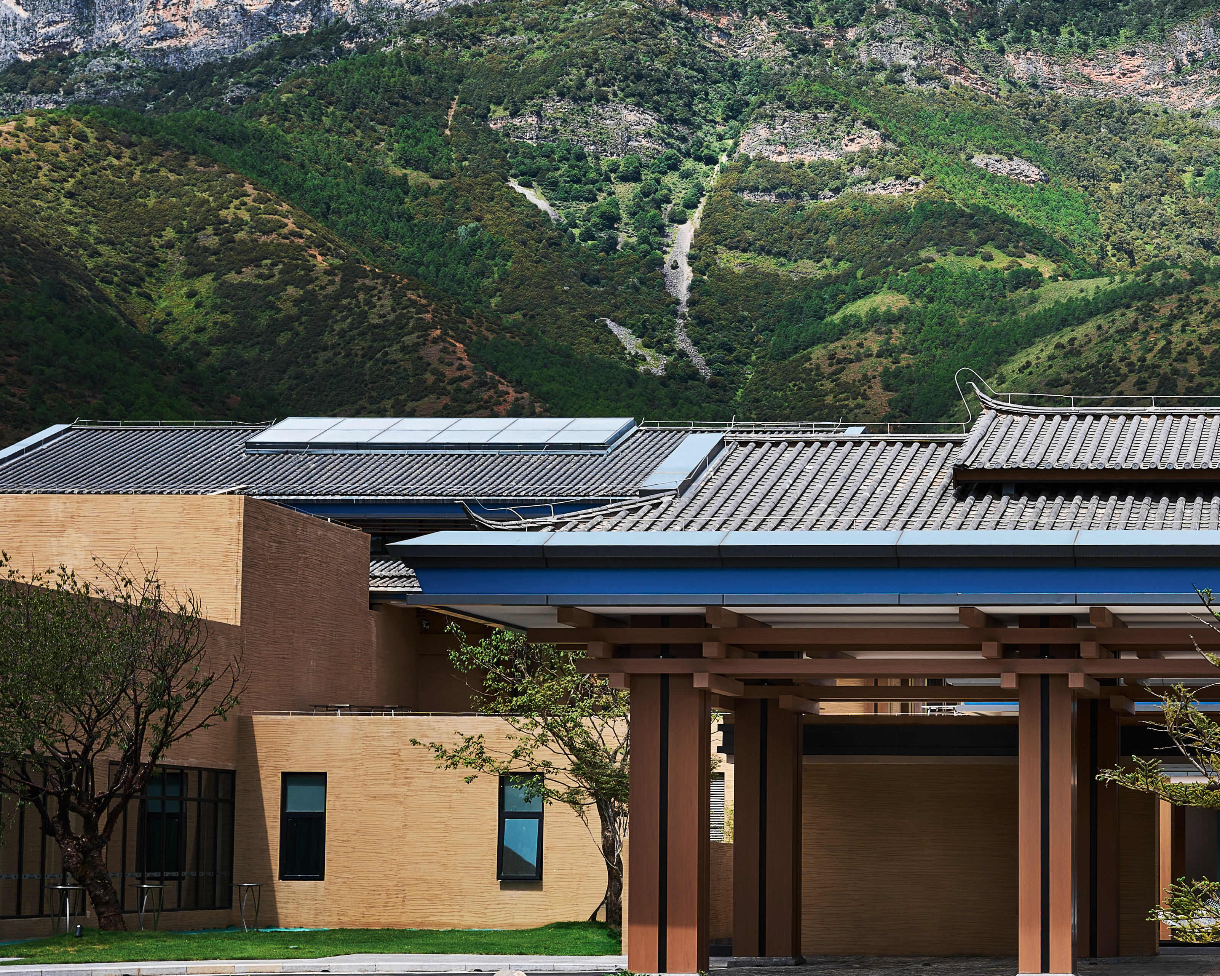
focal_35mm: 78
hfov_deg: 23.5
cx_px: 1202
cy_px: 528
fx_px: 2816
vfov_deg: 19.7
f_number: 8
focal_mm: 38
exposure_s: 1/125
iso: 100
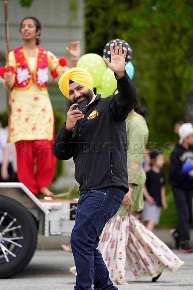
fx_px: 1607
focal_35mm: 200
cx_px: 96
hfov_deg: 6.9
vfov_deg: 10.3
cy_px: 145
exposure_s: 1/400
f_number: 3.2
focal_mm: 200
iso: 250
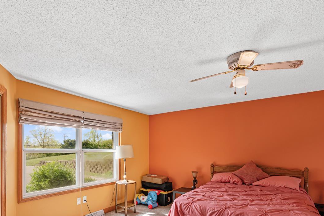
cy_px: 138
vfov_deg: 60.9
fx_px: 180
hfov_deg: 82.7
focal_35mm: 20
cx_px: 126
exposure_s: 1/160
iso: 100
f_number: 10
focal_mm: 14
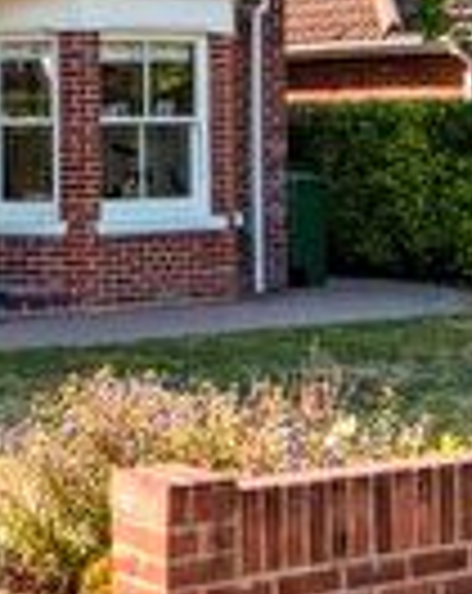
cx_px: -306
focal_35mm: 85
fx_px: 1489
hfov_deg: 16.0
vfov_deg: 21.6
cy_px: -22
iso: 200
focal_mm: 17
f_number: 9
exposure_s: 1/400
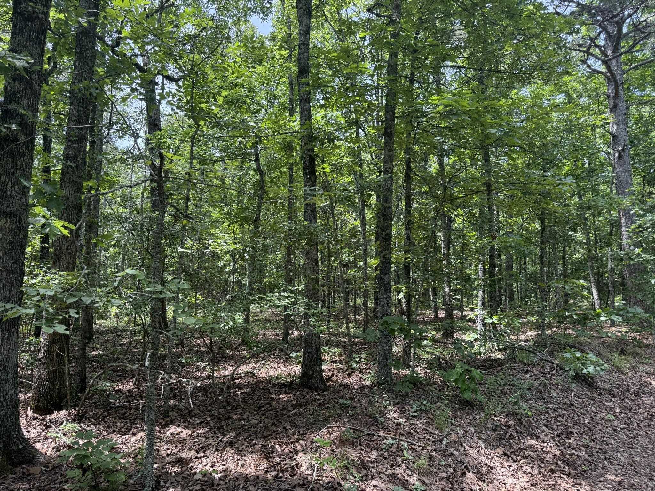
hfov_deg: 71.6
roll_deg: -1.3
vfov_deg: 56.8
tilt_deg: +6.7
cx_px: 328
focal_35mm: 24
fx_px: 454
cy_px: 246
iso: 100
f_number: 1.78
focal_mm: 6.76
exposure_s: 1/481
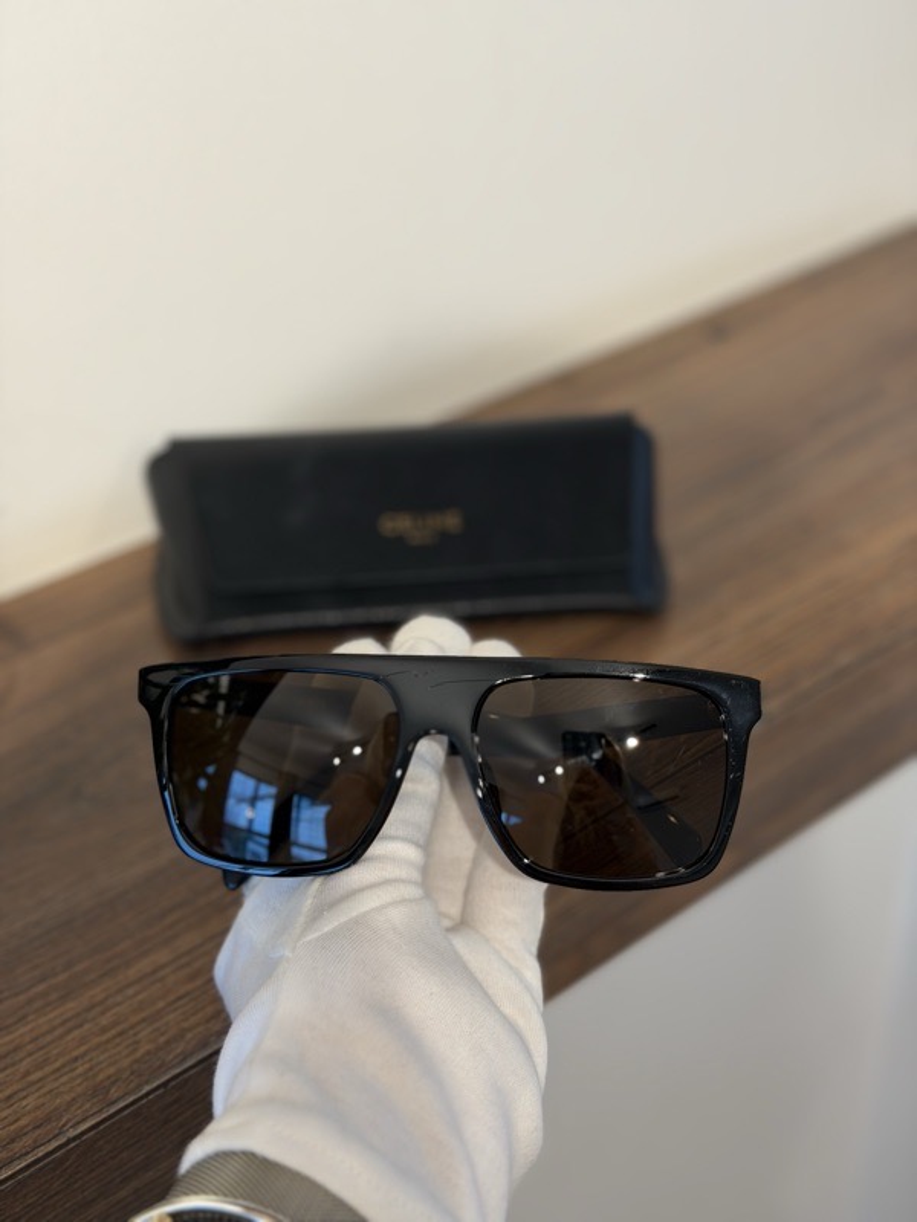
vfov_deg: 39.7
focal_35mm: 48
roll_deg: +1.8
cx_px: 458
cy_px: 611
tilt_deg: -35.0
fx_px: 1695
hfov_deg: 30.3
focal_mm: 6.76
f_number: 1.78
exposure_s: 1/60
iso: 100
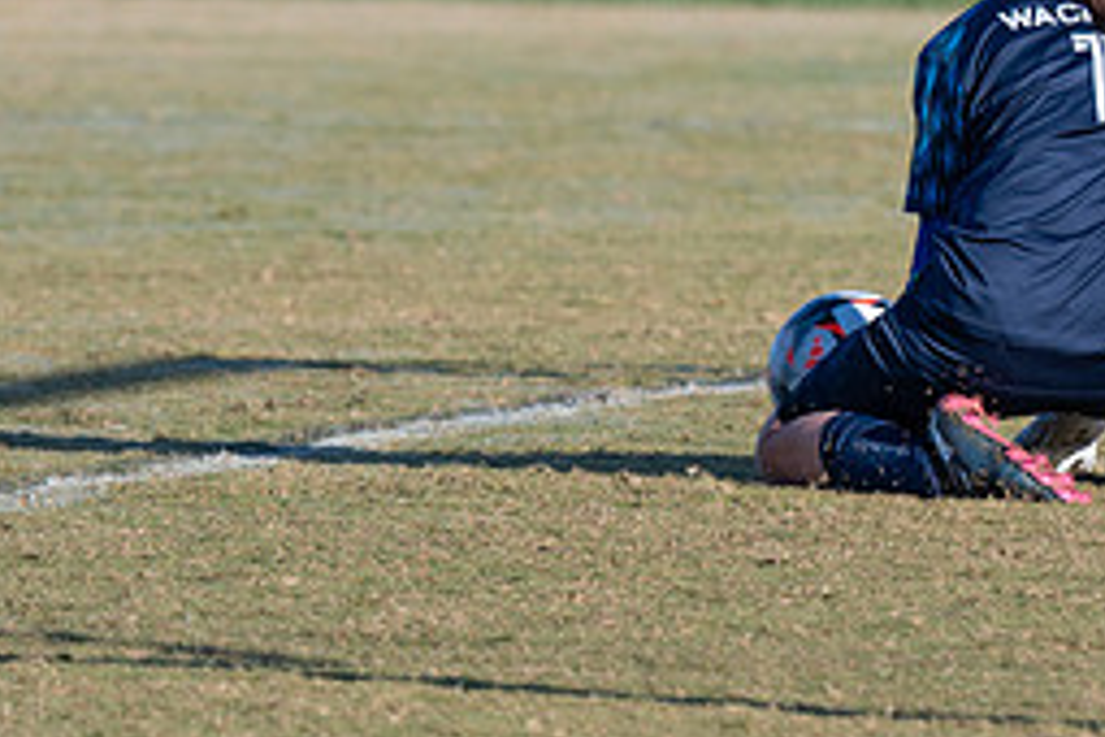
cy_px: 238
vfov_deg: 1.6
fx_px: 27009
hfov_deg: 2.3
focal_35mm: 880
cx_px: 739
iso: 250
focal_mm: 320
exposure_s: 1/1000
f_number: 6
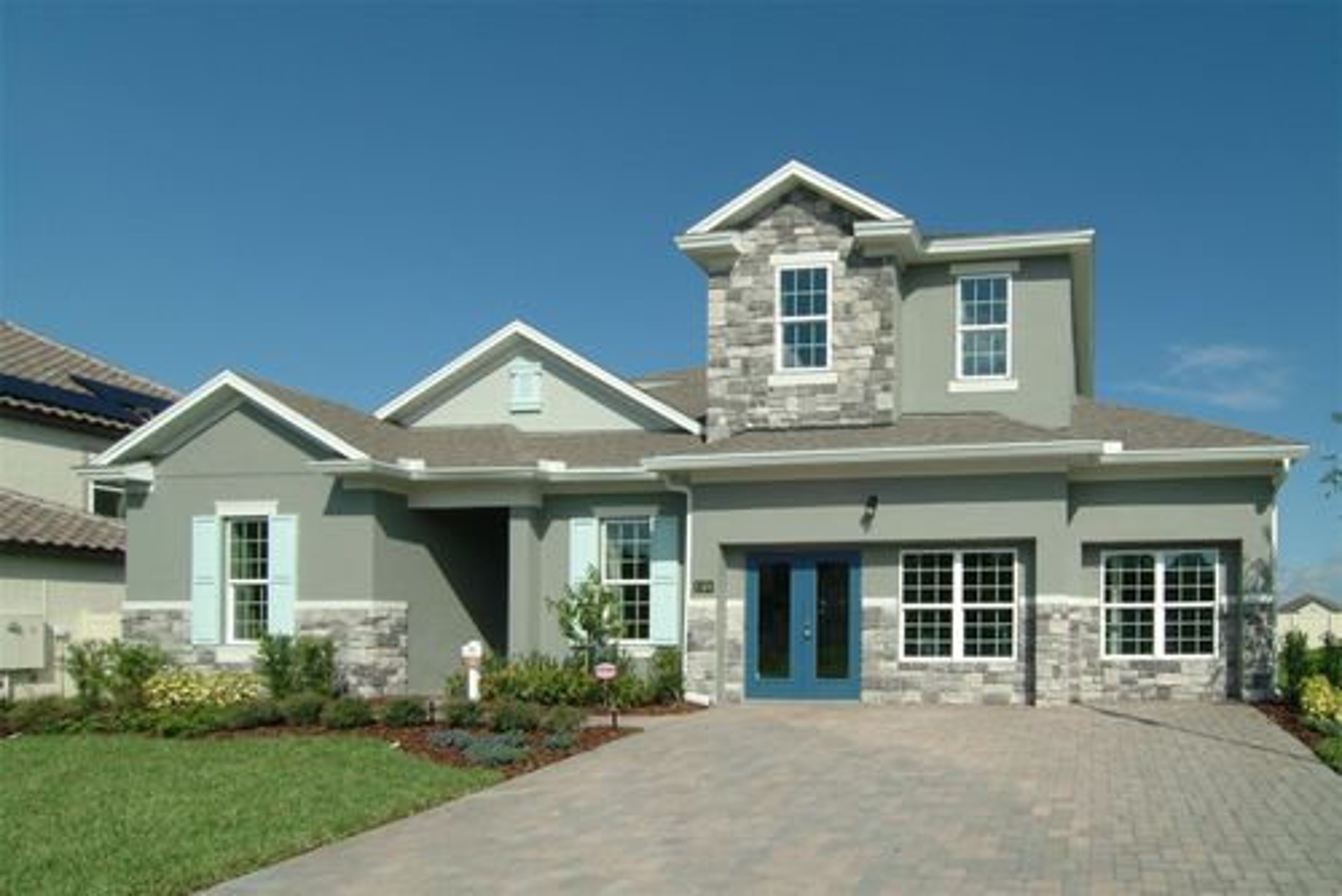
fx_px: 671
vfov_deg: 67.5
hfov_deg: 90.0
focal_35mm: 18
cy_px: 448
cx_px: 671
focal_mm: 12
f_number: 16
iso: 200
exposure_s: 1/125
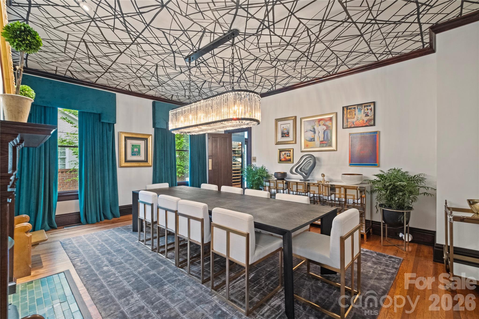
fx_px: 200
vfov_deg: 77.3
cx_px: 240
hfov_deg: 100.4
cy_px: 160
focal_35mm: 15
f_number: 4.5
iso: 800
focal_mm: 10
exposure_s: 1/3
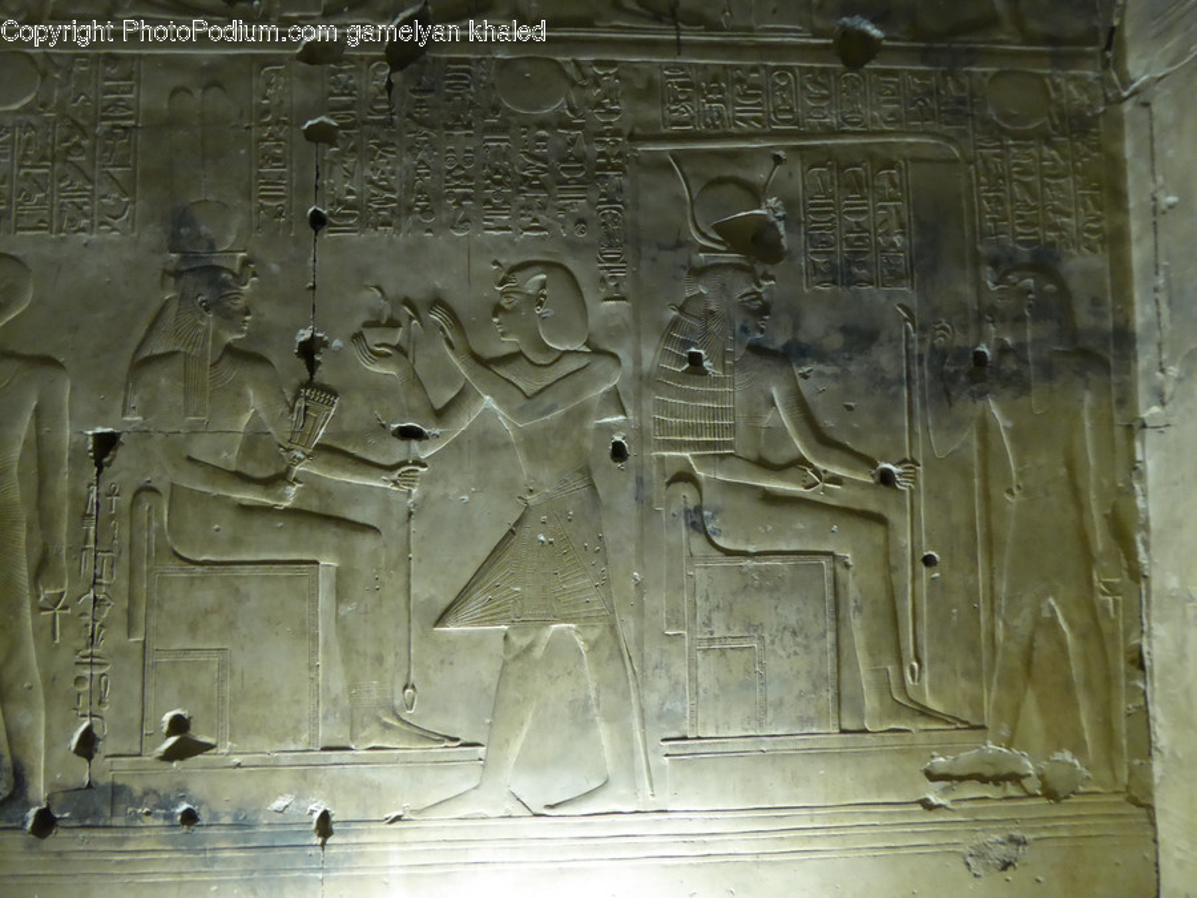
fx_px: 830
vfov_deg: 56.8
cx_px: 598
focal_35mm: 24
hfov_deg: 71.6
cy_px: 449
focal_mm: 4.3
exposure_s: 1/4
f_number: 3.3
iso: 400
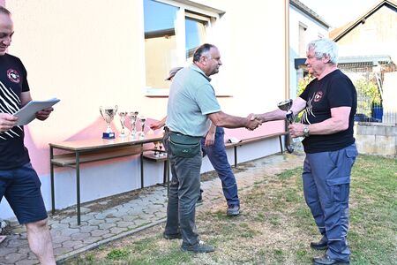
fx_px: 386
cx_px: 198
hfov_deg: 54.4
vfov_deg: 37.9
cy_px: 132
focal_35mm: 35
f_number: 4
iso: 1600
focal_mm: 35
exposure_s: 1/2500
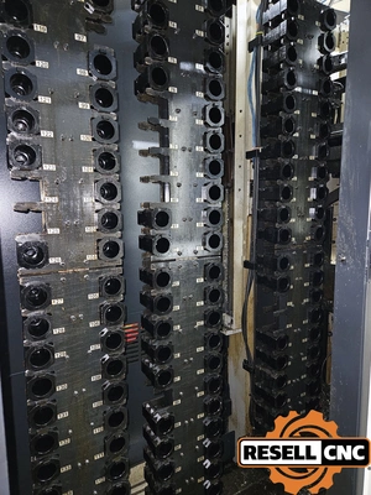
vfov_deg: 73.9
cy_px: 248
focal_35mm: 23
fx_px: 329
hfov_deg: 58.9
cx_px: 186
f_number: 1.8
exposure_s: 1/8
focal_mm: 5.4
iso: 1000
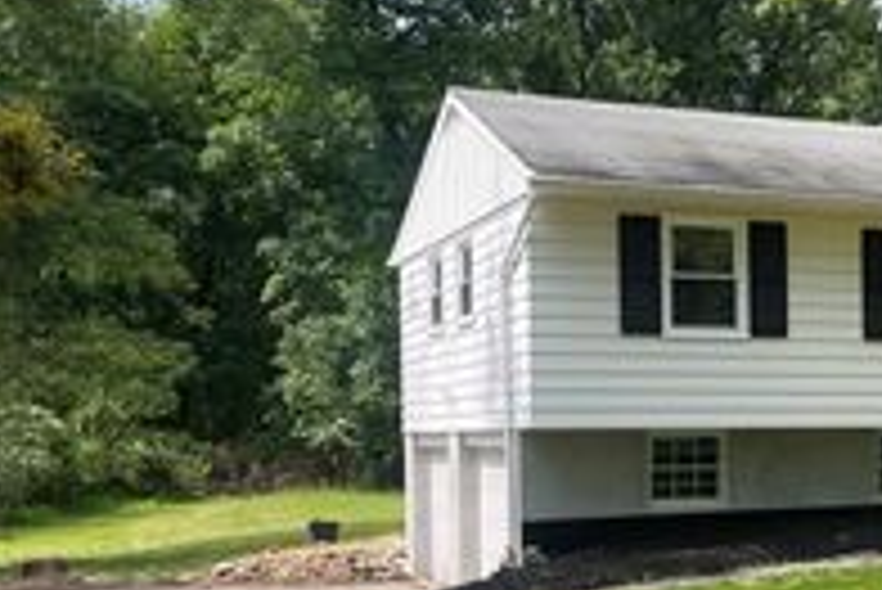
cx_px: 976
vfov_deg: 19.5
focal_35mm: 69
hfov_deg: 26.8
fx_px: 1692
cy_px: 489
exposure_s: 1/1092
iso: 32
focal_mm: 4.2
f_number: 1.6
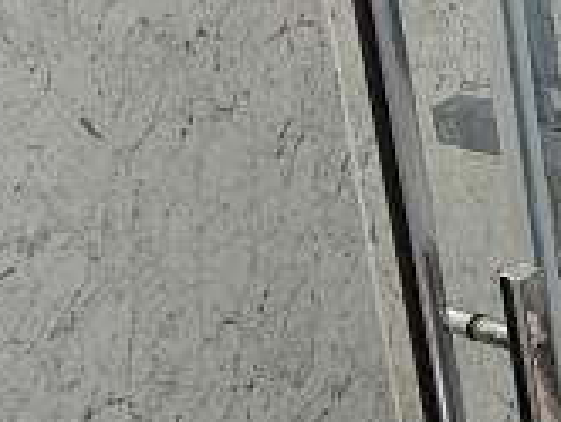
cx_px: 923
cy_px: 95
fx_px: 1298
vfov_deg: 18.3
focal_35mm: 80
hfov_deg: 19.8
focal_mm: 2.2
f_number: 2.2
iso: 160
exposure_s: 1/50
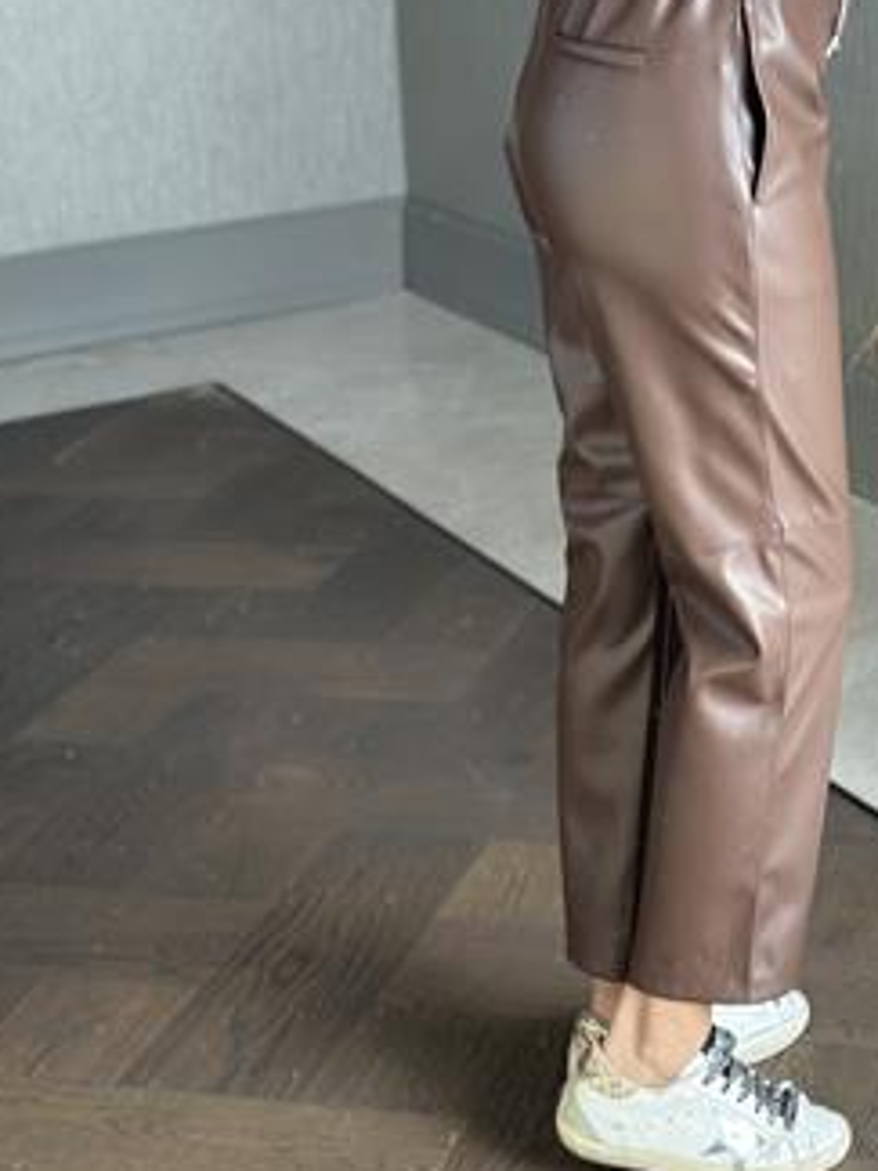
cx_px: 661
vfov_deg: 26.0
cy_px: 488
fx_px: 2536
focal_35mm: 75
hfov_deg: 19.5
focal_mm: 6.86
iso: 125
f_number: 1.78
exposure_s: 1/60
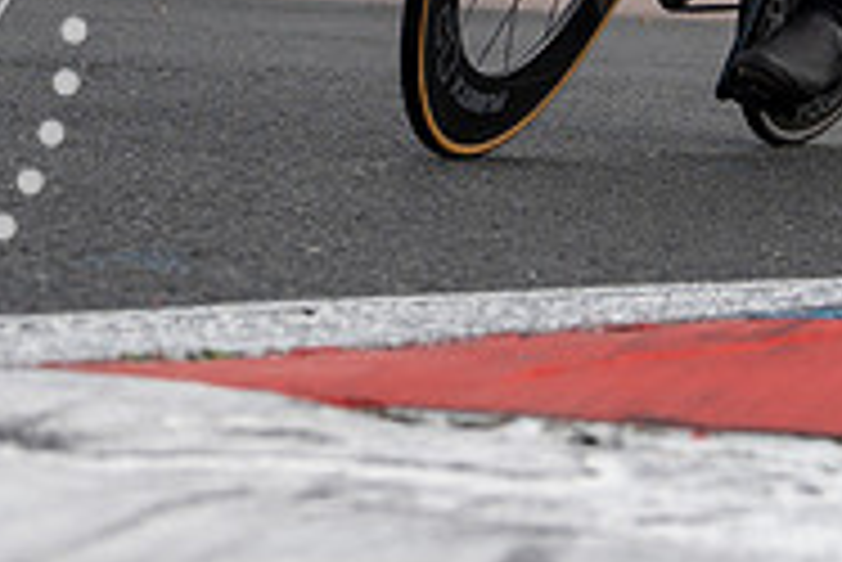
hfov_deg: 10.1
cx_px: 590
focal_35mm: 204
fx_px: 4775
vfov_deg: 6.7
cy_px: -194
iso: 100
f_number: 3.5
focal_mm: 39
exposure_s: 1/1000
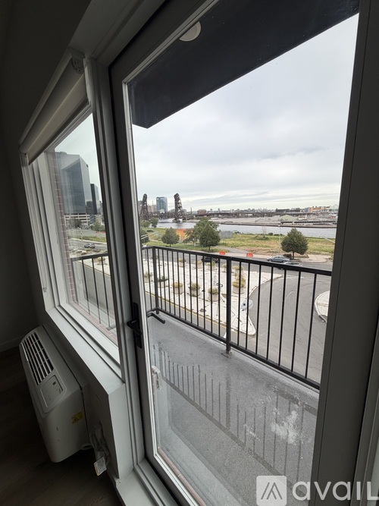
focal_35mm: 14
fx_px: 204
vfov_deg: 102.1
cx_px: 190
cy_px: 253
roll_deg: +1.8
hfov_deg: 85.7
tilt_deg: -10.4
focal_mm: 2.22
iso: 50
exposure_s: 1/502
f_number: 2.2
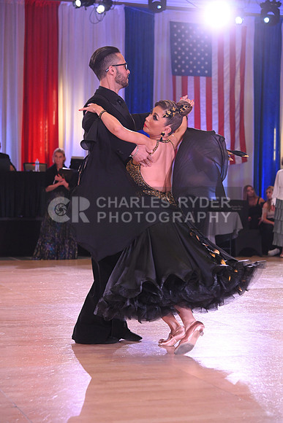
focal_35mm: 82
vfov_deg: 24.8
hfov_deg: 16.7
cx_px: 142
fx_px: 966
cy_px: 212
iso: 2500
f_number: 5
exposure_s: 1/320
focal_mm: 82
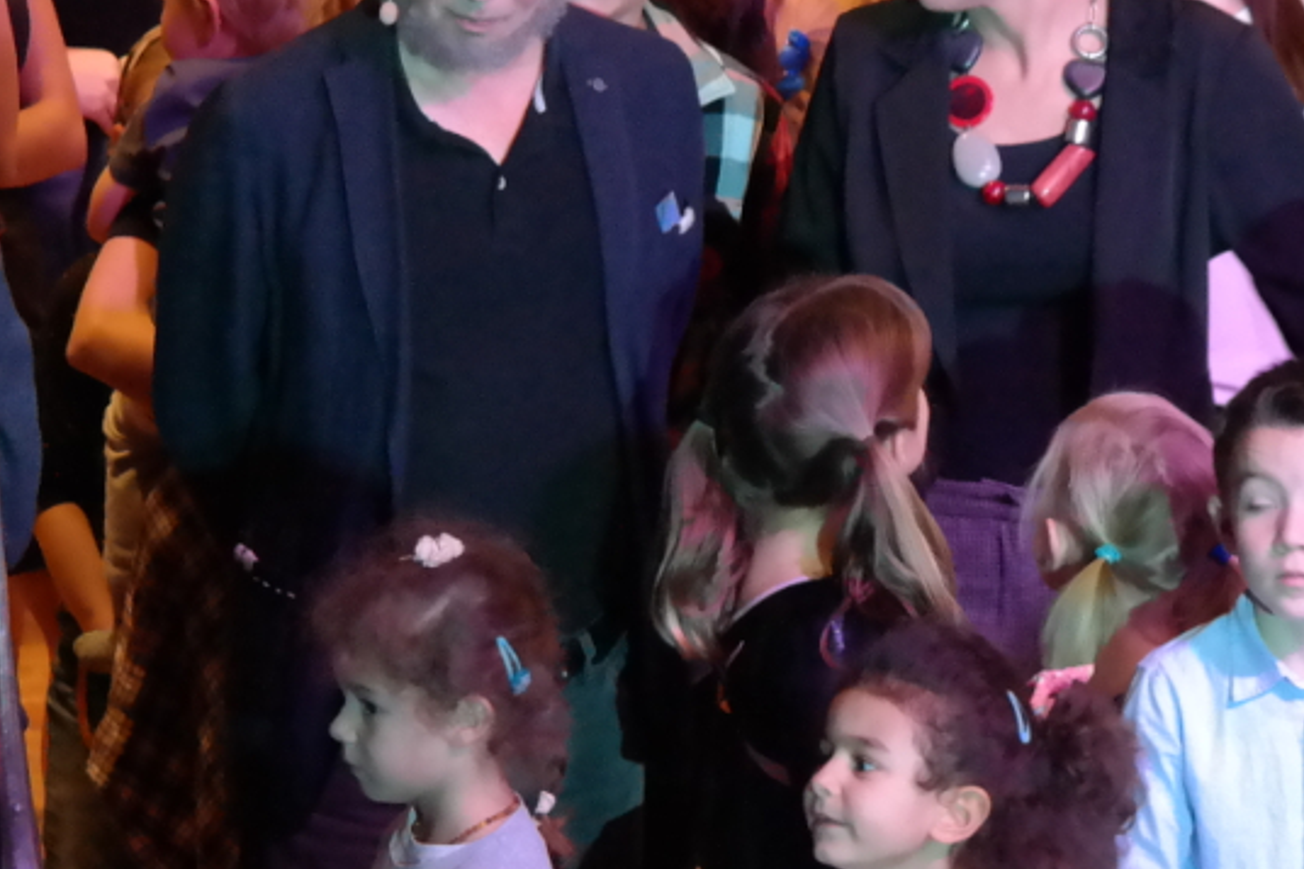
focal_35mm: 409
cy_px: 402
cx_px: 956
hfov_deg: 5.0
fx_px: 14809
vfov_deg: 3.4
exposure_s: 1/80
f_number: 5
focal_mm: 89
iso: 3200
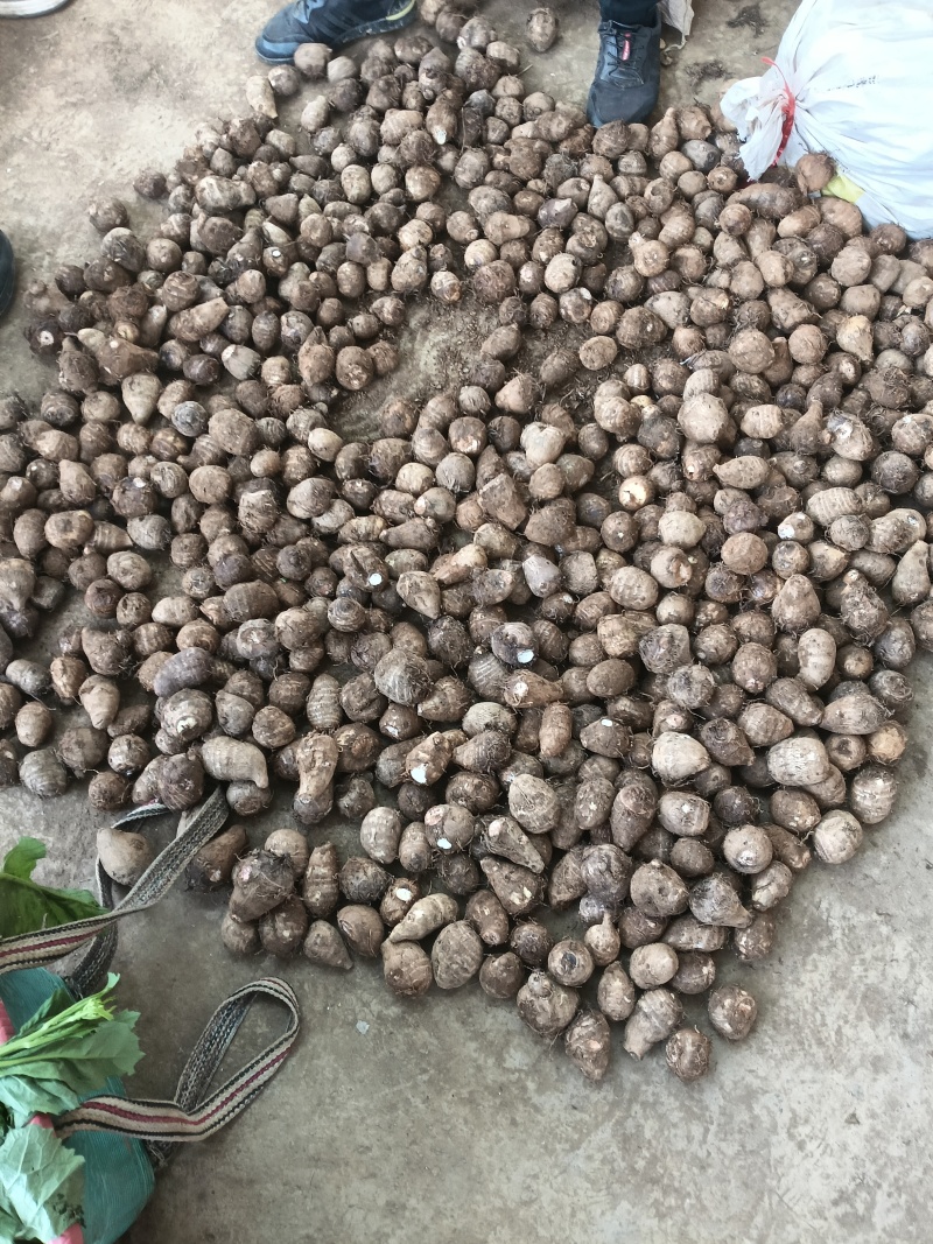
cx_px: 466
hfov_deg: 51.3
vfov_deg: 65.3
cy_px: 622
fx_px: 970
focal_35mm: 27
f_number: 1.8
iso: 200
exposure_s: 1/50
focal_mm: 3.61
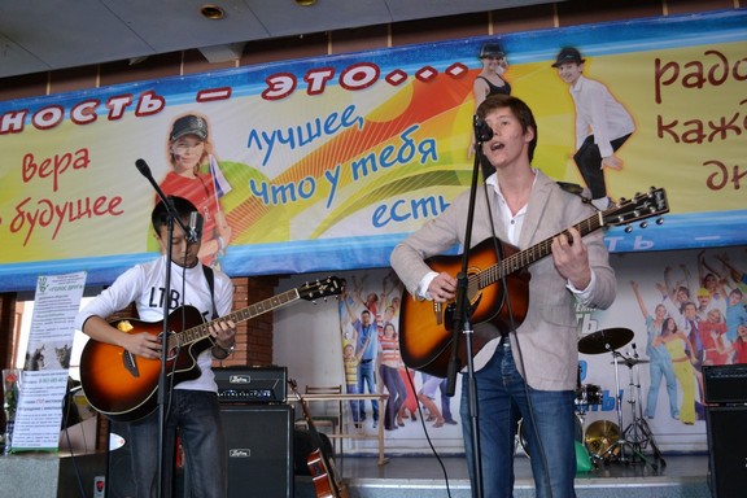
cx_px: 374
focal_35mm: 36
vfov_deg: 36.9
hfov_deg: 53.1
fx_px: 747
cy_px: 249
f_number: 4
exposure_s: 1/60
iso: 900
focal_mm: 24
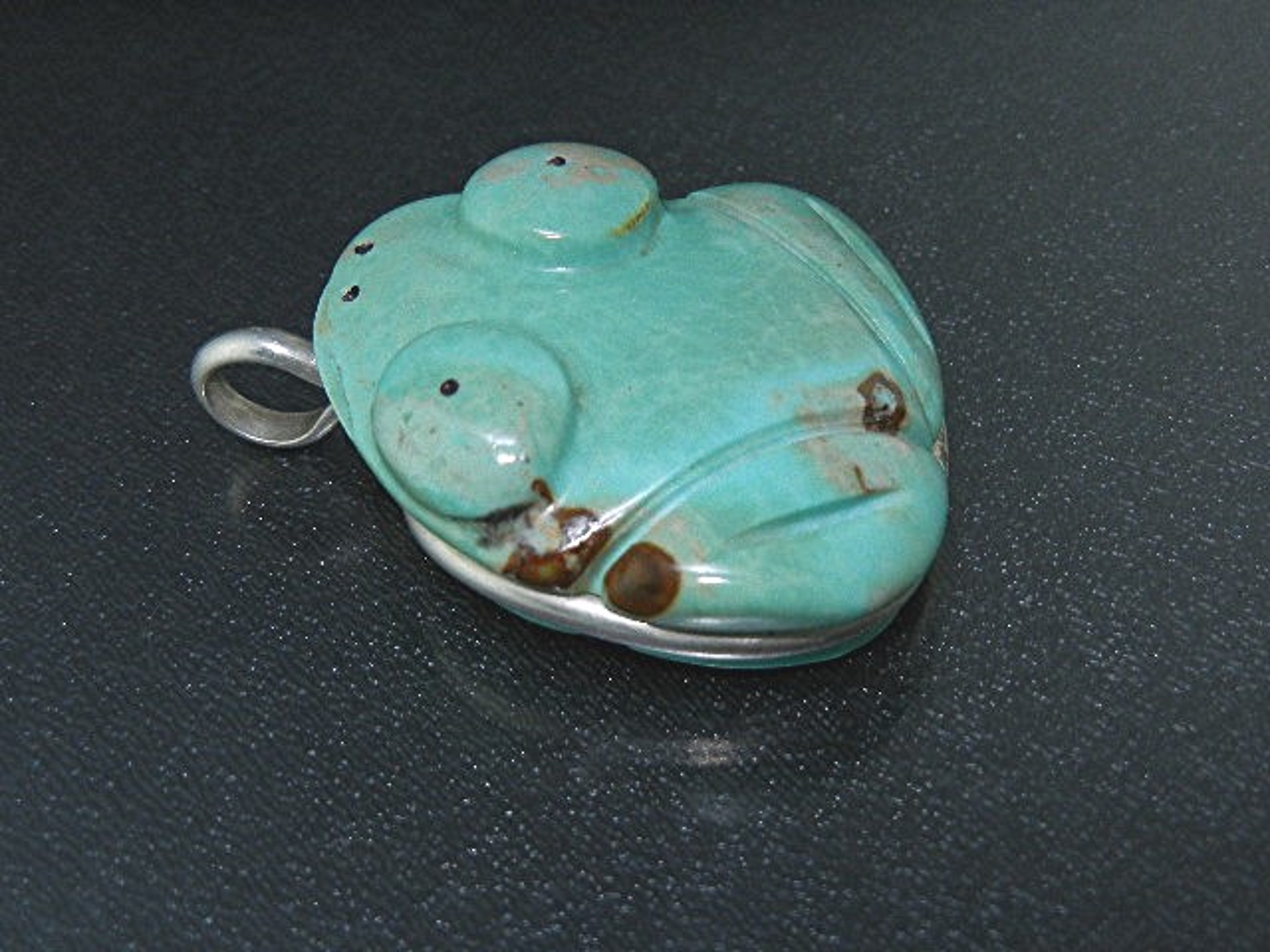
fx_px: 1908
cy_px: 476
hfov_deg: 36.8
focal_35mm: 52
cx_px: 635
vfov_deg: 28.0
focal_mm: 9.3
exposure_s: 1/30
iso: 406
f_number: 7.8
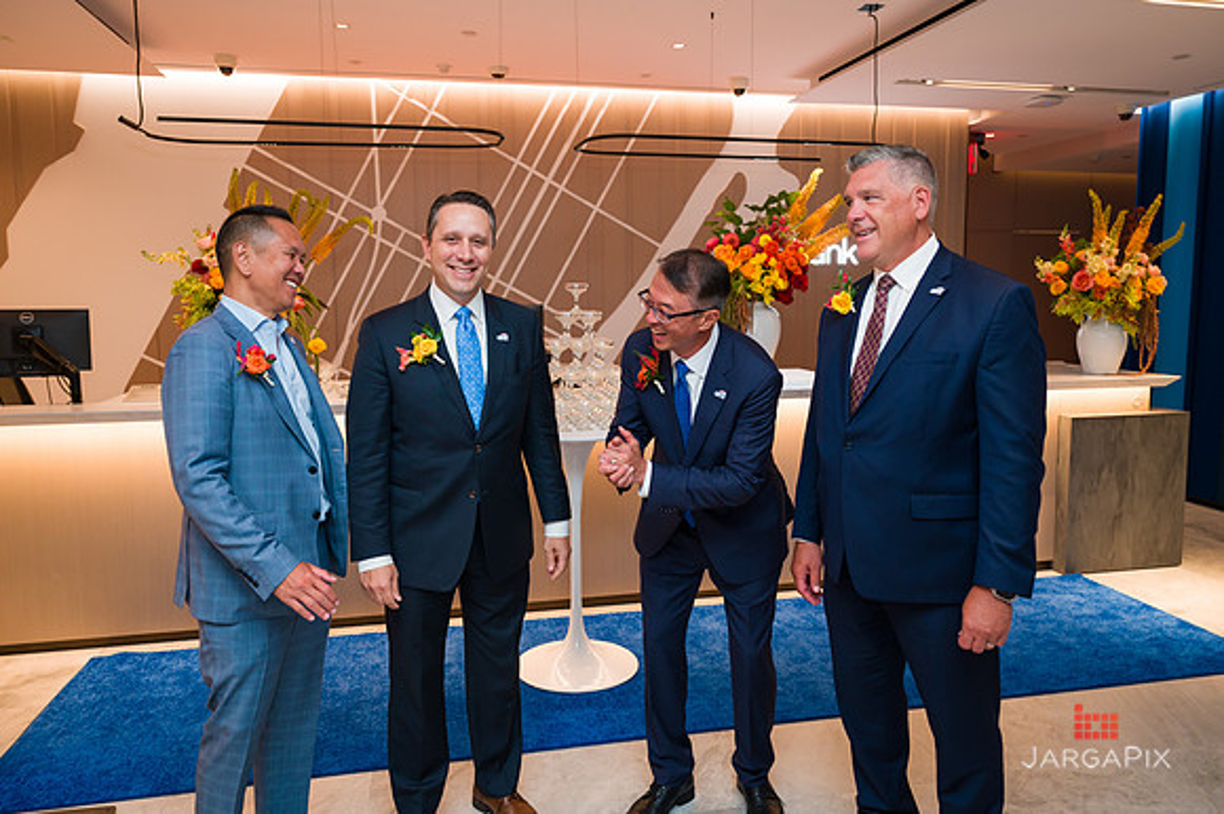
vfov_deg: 48.4
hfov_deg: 68.1
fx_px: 905
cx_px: 614
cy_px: 387
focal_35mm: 27
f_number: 3.2
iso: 800
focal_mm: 25
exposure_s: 1/160
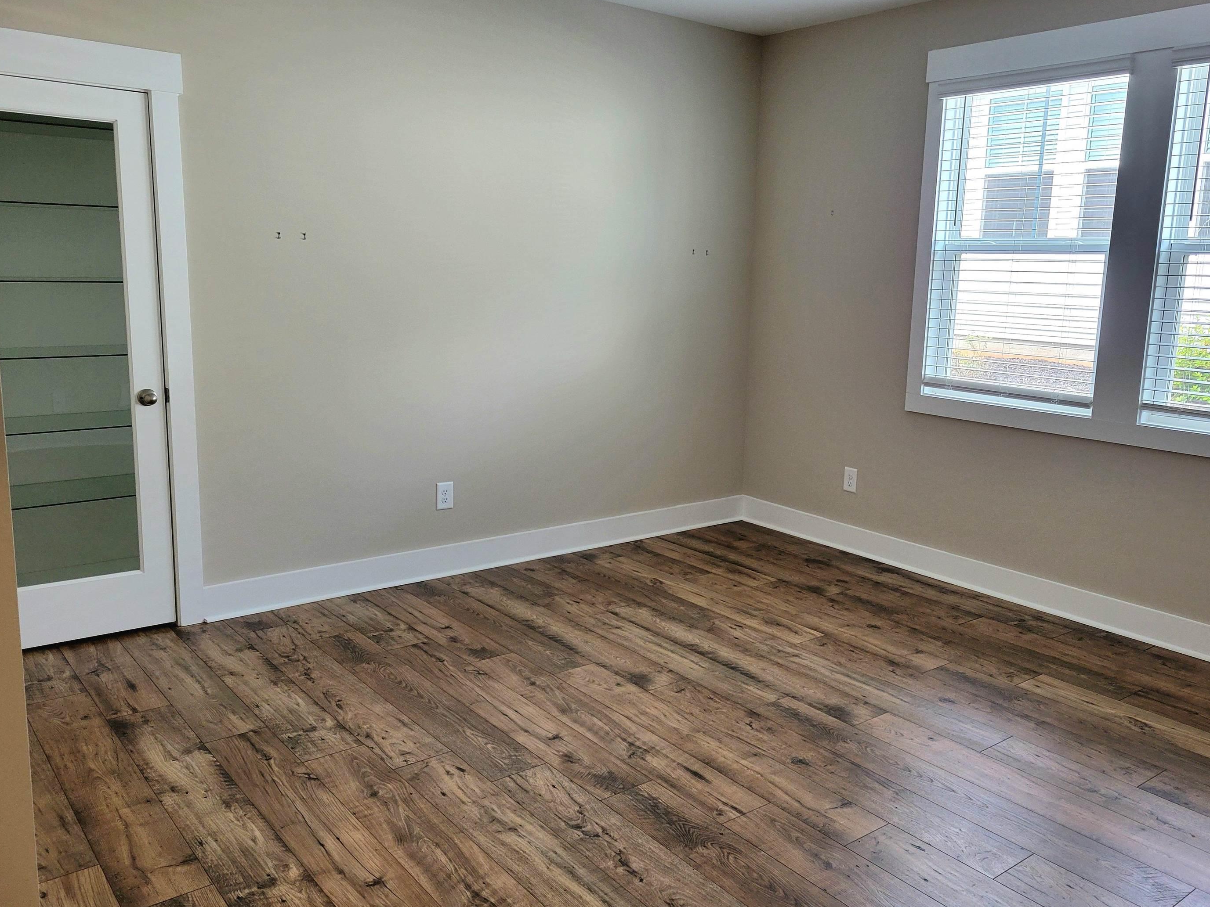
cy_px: 432
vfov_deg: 48.2
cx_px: 665
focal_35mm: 29
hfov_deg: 61.5
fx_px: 1014
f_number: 1.8
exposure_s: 1/120
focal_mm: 5.4
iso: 160
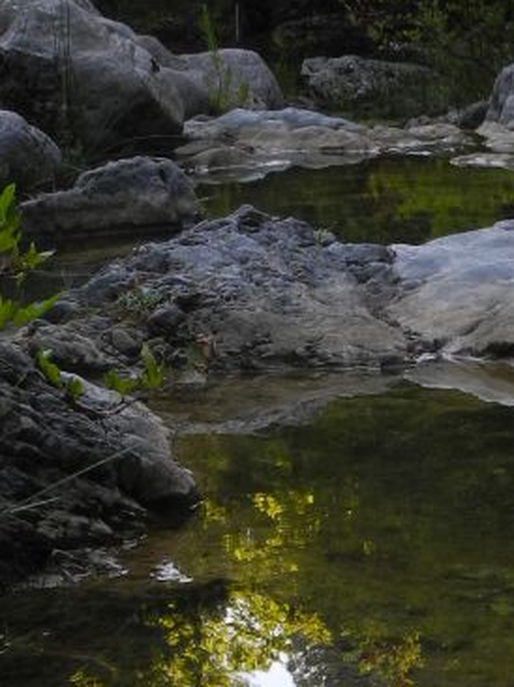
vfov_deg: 18.1
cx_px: 418
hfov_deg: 15.0
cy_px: 987
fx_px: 1942
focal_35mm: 98
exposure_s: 1/250
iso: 100
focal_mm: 6
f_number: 2.8
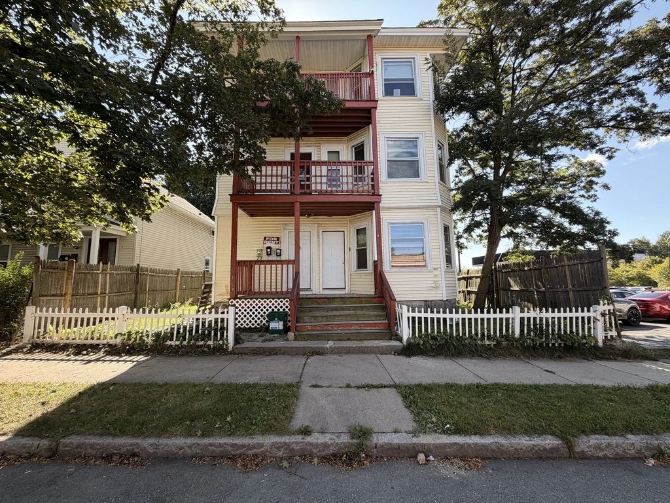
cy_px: 252
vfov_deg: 85.7
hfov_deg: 102.1
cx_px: 335
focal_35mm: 14
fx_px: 271
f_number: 2.2
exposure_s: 1/233
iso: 40
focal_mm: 2.22
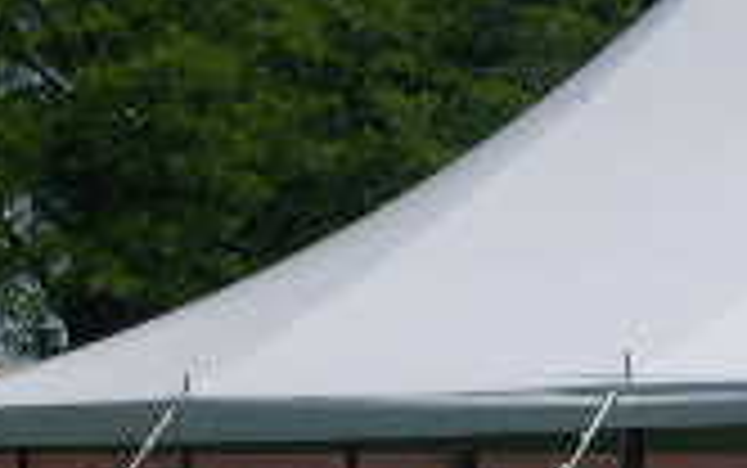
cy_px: 248
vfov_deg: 5.2
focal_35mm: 253
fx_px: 5154
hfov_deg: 8.2
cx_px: 1048
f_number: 9.6
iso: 100
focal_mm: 13.2
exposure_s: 1/215
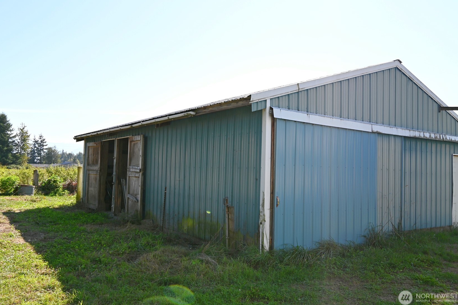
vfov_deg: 42.3
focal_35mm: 31
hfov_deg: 60.3
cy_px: 151
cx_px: 230
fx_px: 394
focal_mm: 20
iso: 100
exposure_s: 1/250
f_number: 6.3
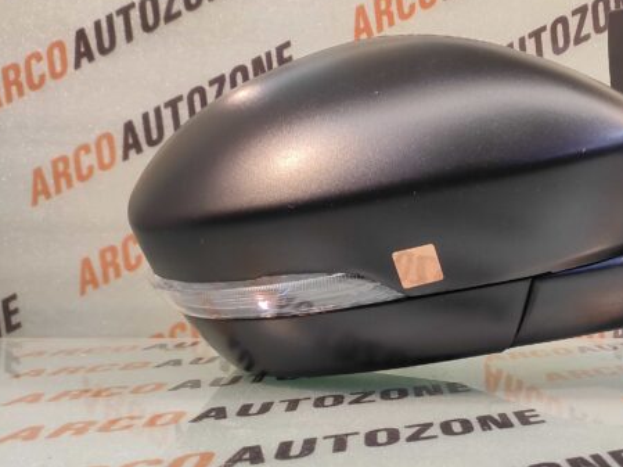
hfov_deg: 57.6
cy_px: 290
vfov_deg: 47.8
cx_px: 487
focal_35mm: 29
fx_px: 522
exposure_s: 1/33
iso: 211
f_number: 1.79
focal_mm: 4.74
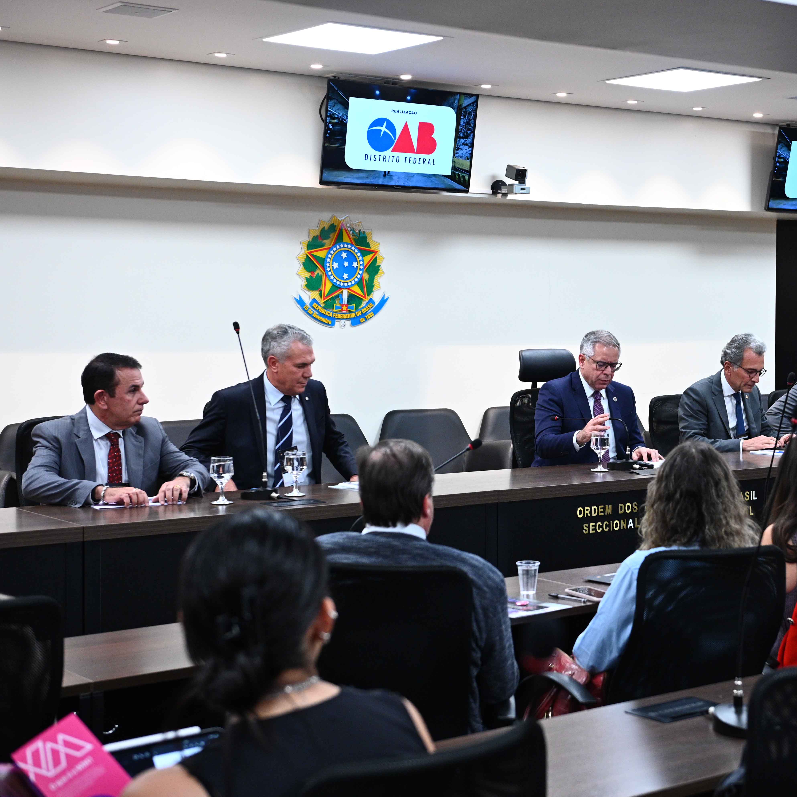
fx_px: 1615
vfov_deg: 27.7
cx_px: 571
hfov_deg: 27.4
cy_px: 403
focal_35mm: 62
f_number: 3.5
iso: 2500
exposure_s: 1/160
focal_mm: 48
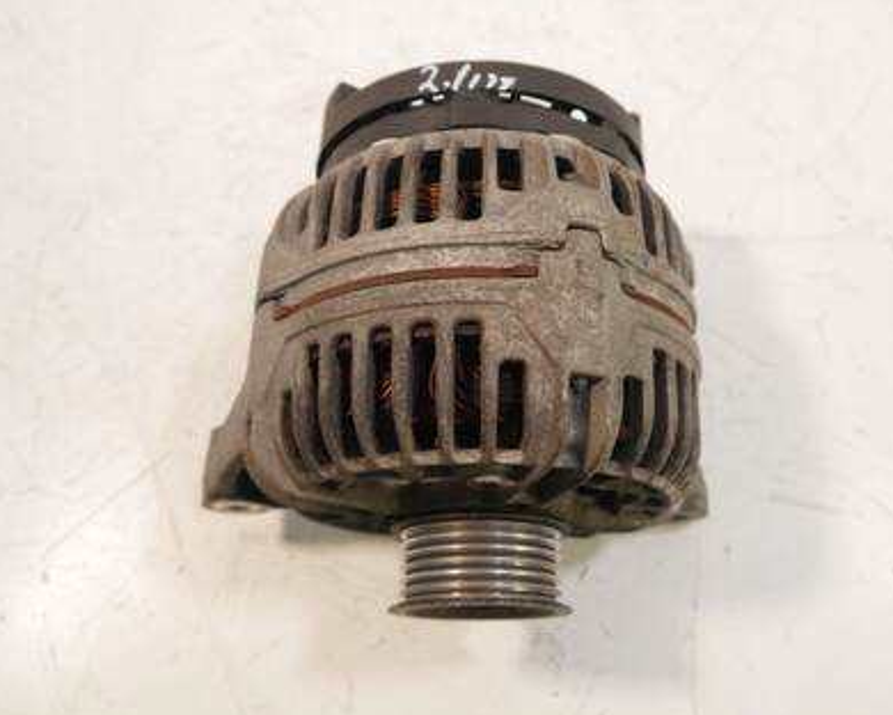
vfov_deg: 41.1
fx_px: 951
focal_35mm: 36
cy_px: 314
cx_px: 504
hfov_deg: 50.1
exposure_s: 1/60
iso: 640
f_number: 3.5
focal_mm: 15
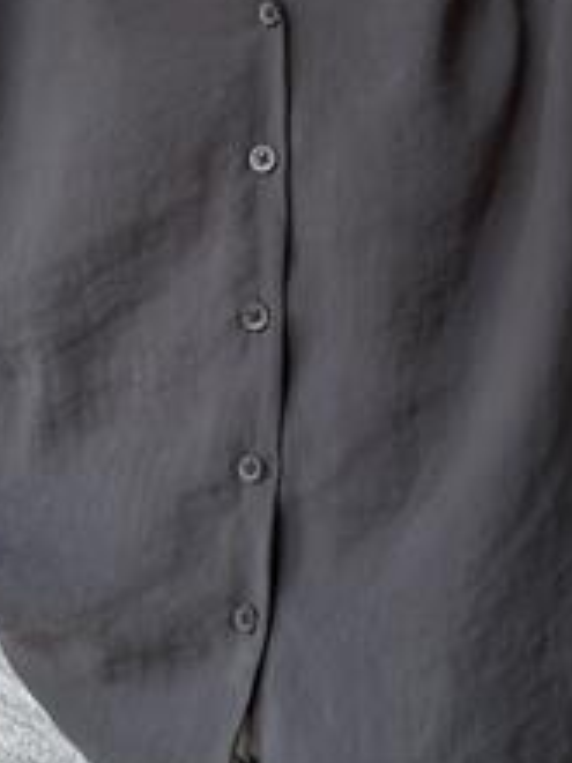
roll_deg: -0.7
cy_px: 215
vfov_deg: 21.0
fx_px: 2049
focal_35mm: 93
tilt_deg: +0.3
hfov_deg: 15.9
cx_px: 336
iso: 400
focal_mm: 6.86
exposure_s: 1/49
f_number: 1.78
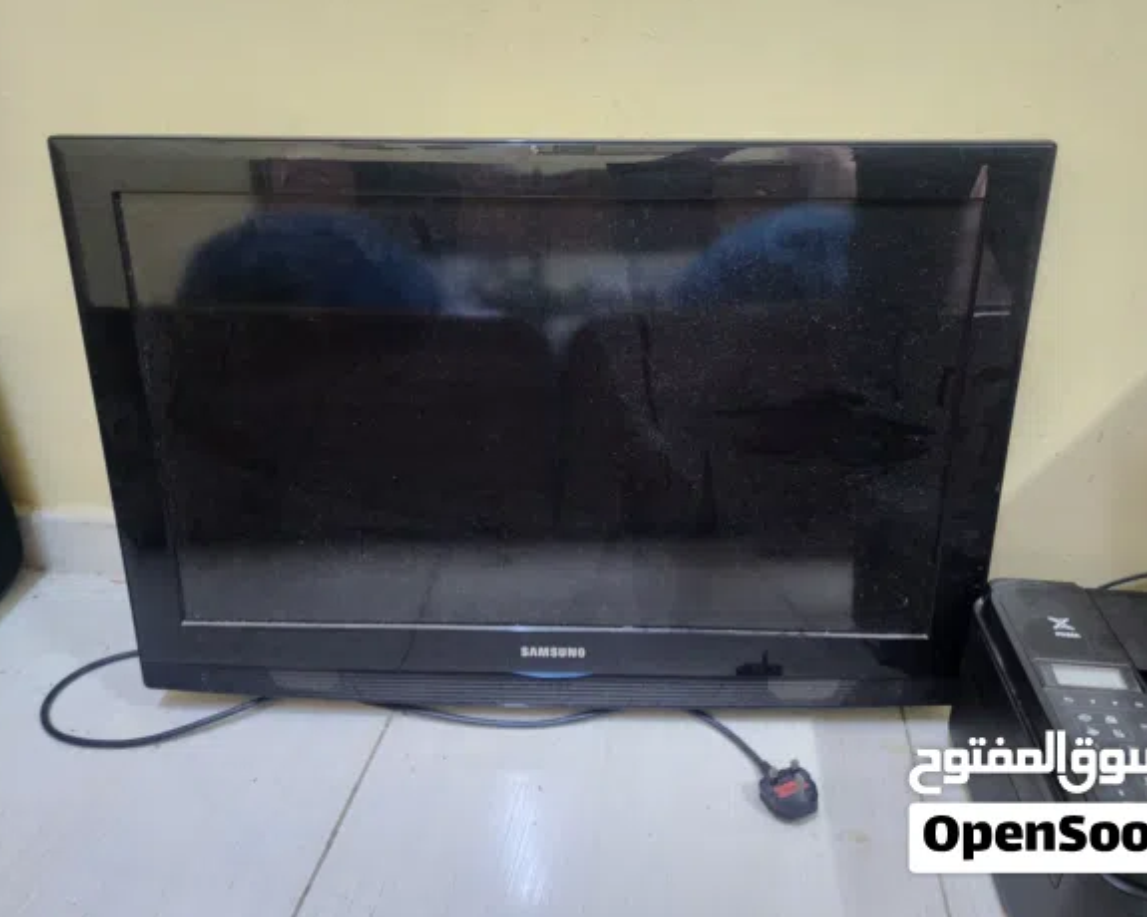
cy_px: 443
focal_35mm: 25
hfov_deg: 68.0
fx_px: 849
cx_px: 608
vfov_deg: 56.8
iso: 1000
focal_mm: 6.4
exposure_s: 1/25
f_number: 1.8
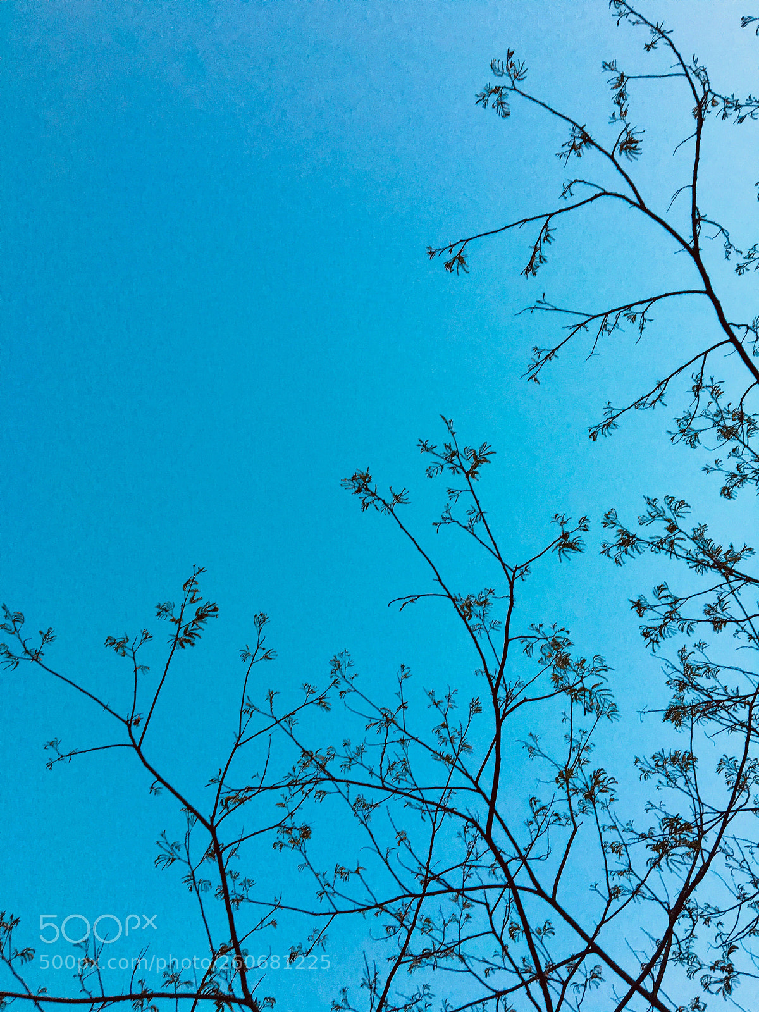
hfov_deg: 48.2
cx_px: 380
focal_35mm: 29
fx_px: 848
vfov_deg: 61.7
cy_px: 506
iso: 125
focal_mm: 4.15
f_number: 2.2
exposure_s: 1/30
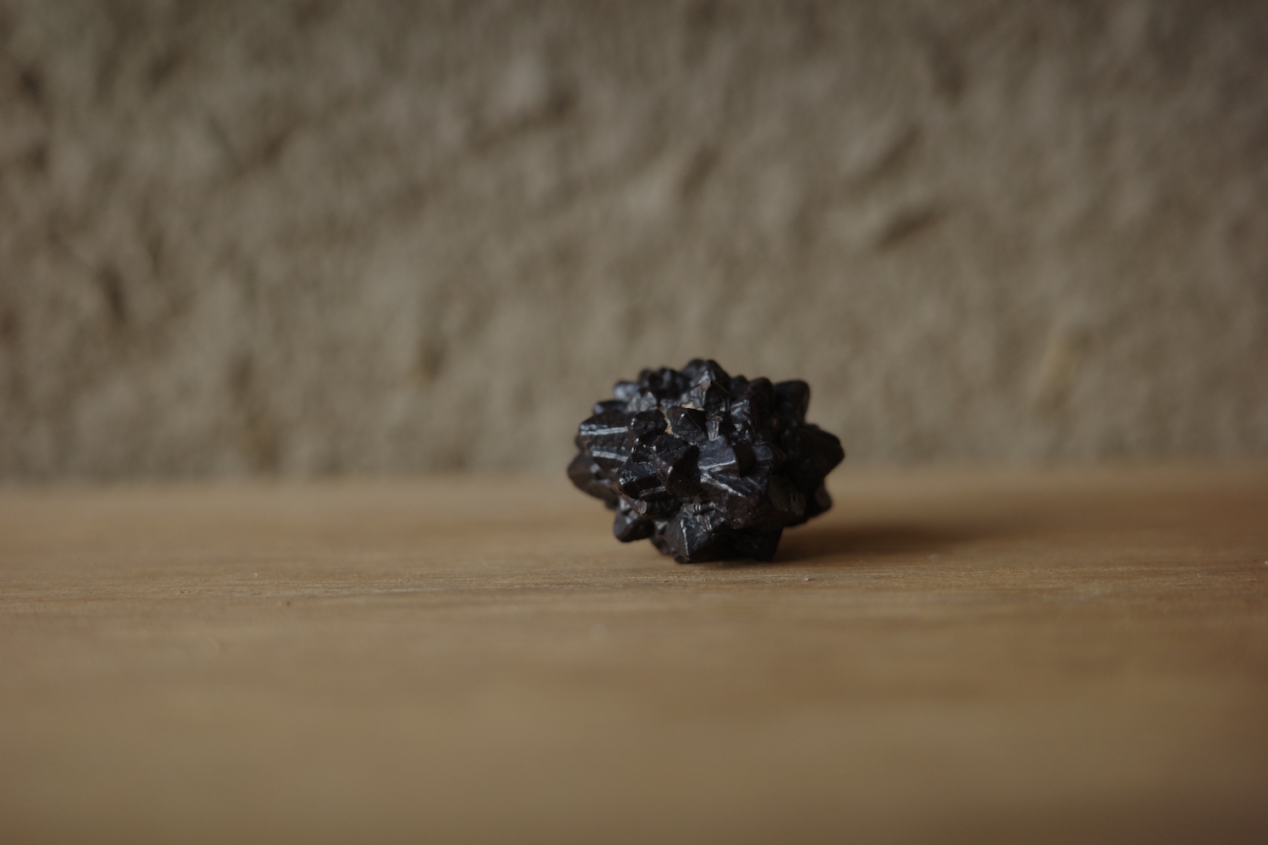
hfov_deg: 48.5
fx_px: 1409
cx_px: 634
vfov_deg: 33.4
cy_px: 422
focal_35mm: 40
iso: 200
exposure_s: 1/100
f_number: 2.8
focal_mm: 26
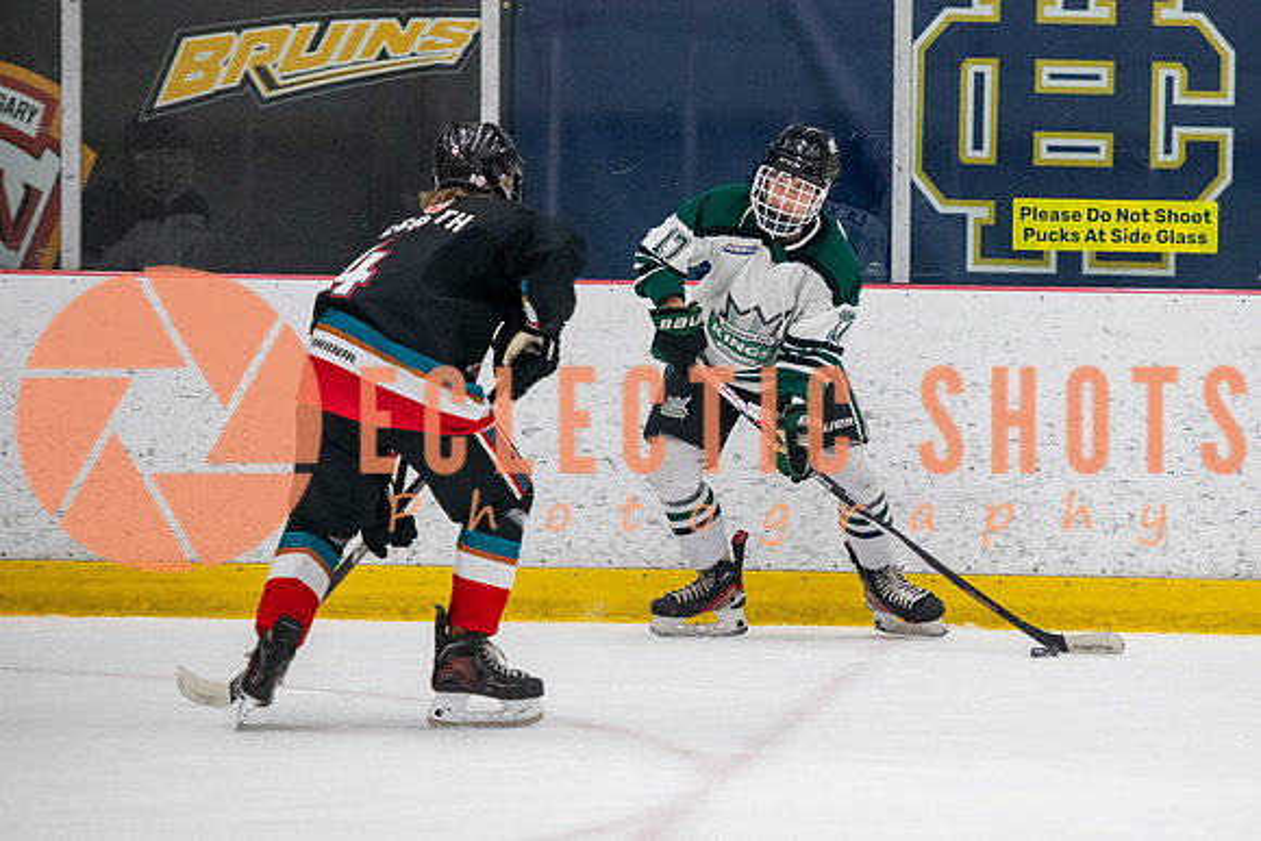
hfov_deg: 8.0
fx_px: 8976
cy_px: 422
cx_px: 909
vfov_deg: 5.4
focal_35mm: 256
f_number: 3.2
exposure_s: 1/640
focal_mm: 170
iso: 2000
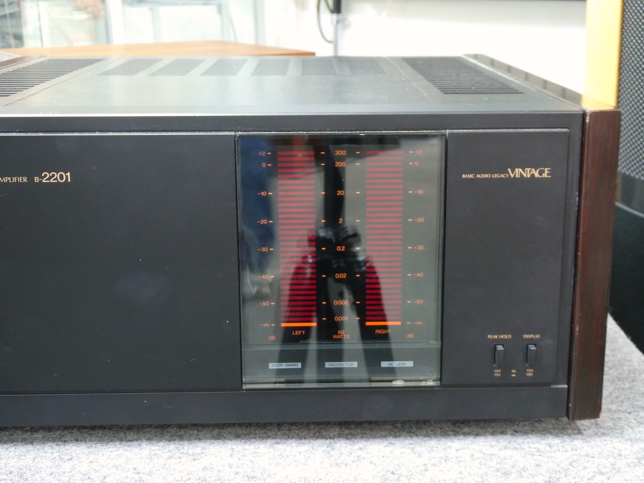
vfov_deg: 29.1
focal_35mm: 50
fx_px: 930
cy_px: 242
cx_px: 322
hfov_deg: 38.2
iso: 200
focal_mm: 9
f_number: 4.1
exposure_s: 1
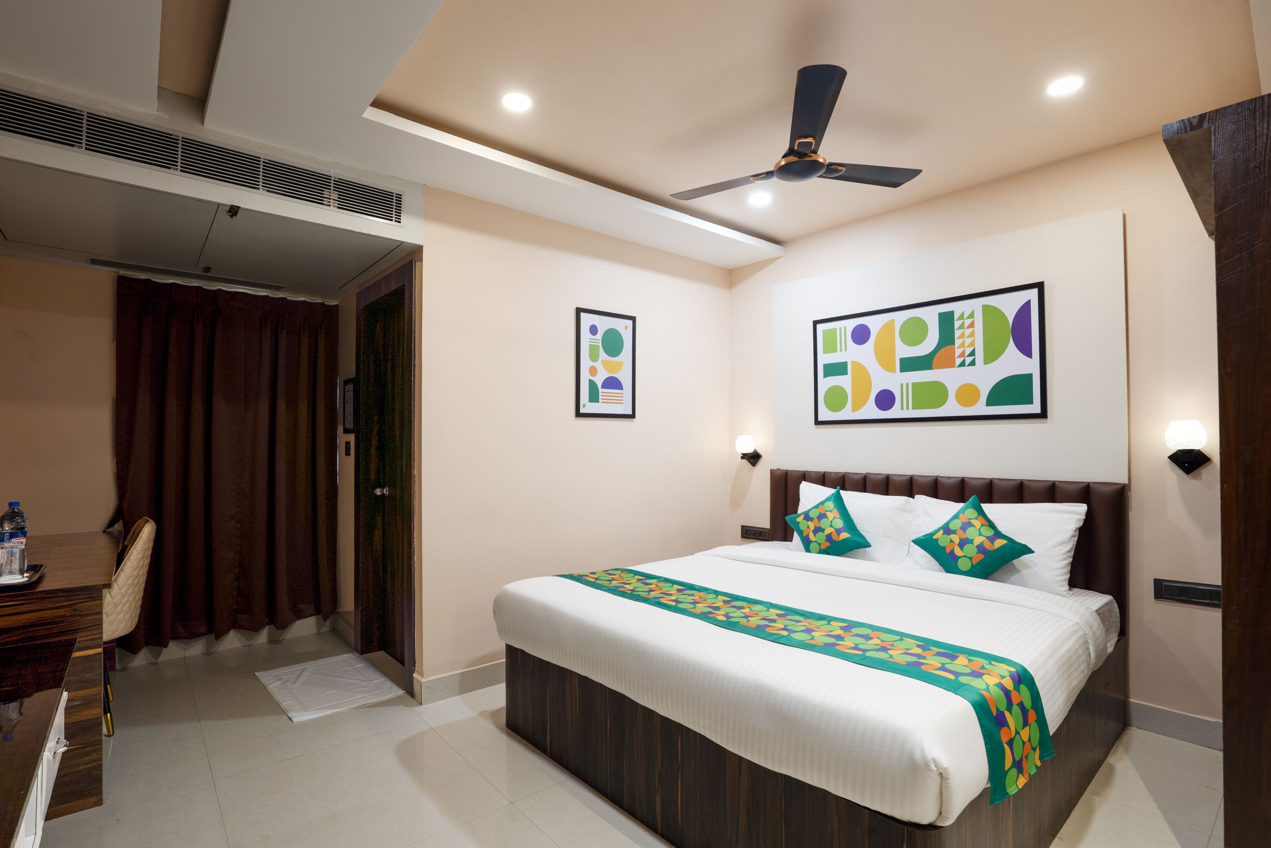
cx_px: 636
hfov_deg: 96.7
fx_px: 565
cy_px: 424
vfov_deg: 73.8
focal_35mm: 16
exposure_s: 1/3
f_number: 8
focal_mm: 16
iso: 100
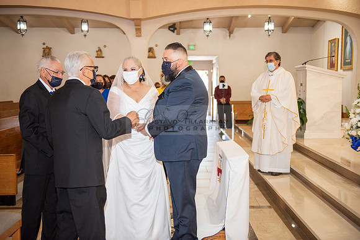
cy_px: 120
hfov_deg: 46.4
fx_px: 420
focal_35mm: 42
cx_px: 180
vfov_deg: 31.9
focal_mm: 42
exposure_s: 1/160
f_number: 2.8
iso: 1000
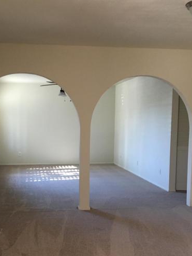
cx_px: 75
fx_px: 333
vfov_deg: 41.8
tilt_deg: -5.2
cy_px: 157
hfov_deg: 32.1
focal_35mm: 45
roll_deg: -0.5
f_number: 2.2
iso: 125
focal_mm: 4.15
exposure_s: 1/30
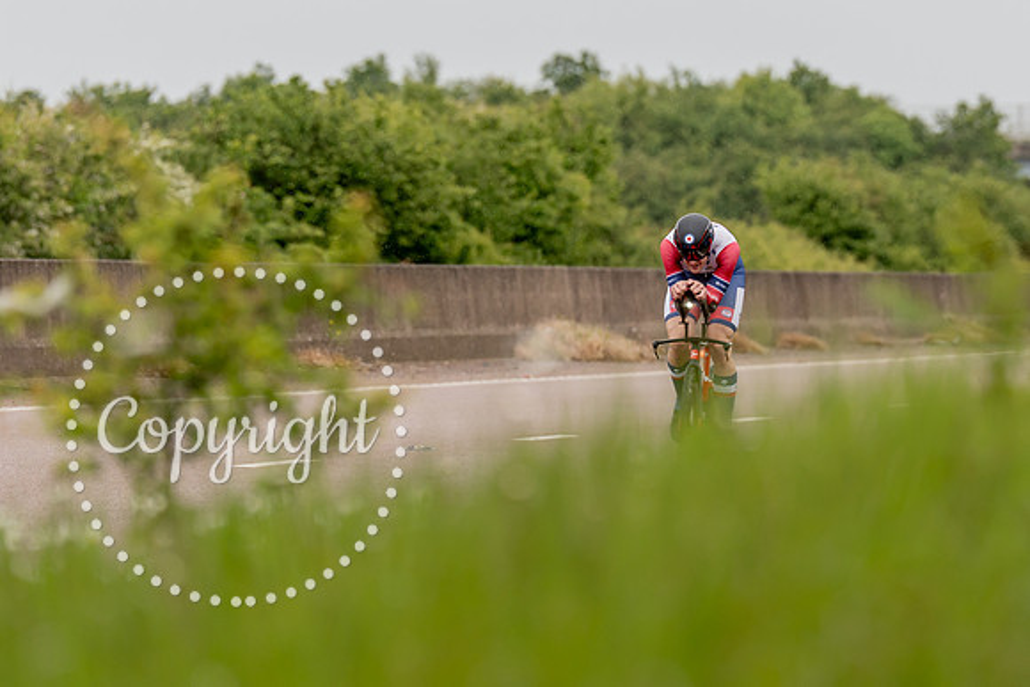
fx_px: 9950
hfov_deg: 5.9
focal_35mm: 348
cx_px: 670
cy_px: 268
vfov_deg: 4.0
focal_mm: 200
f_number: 3.5
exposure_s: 1/1000
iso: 320
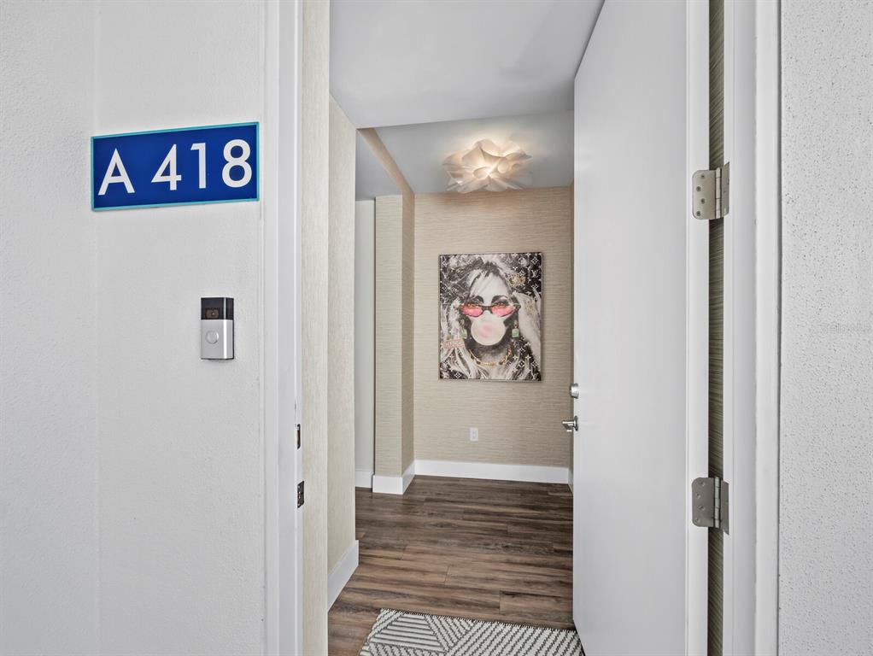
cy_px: 328
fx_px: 353
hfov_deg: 102.0
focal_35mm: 14
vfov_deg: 85.7
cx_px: 436
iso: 320
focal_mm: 7
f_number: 11
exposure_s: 1/40
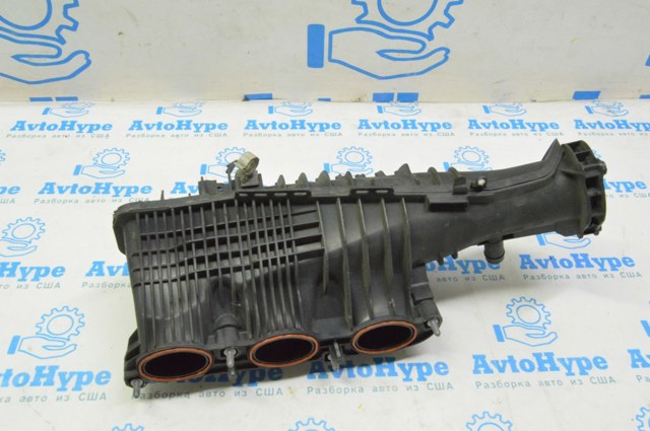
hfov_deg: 55.2
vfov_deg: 38.3
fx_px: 622
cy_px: 216
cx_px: 325
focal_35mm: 34
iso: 6400
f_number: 20
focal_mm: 23
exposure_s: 1/20
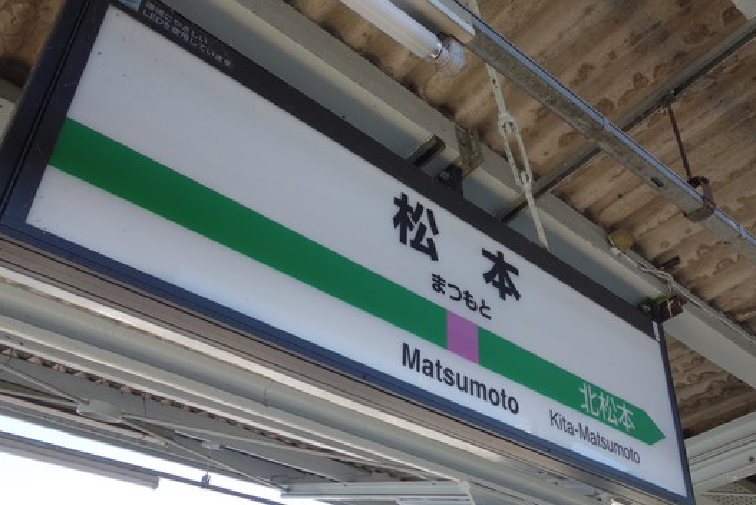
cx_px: 384
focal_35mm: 34
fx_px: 714
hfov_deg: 55.8
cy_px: 275
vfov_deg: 38.9
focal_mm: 10.4
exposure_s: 1/100
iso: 125
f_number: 4.5
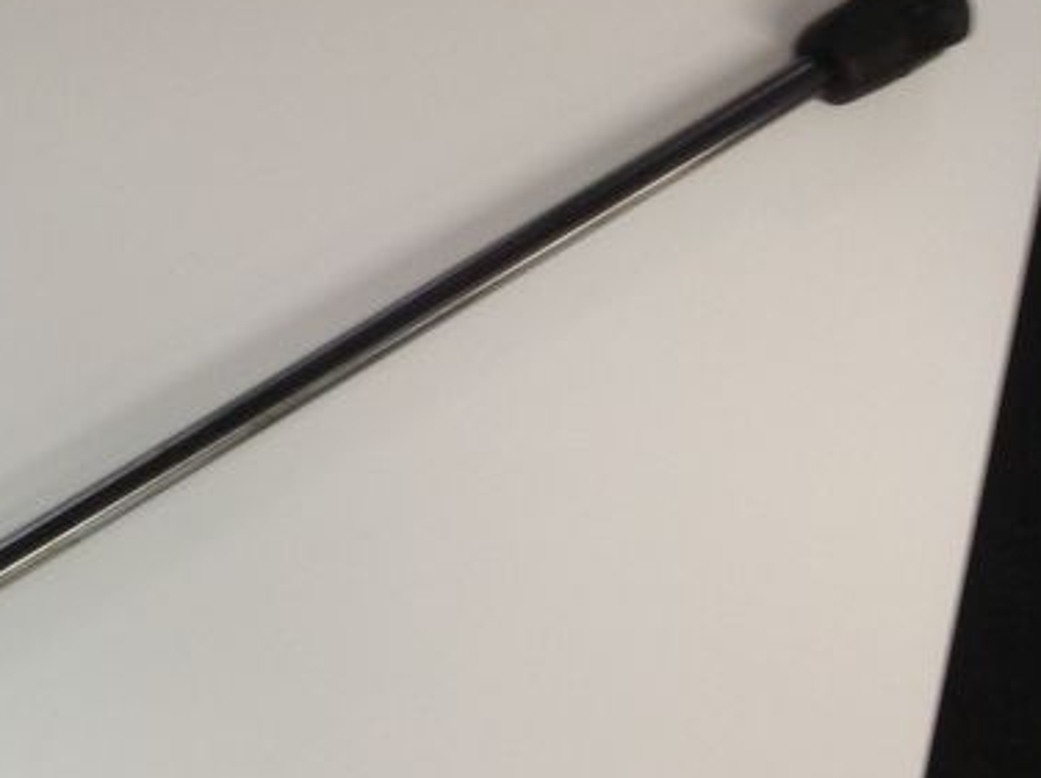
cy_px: 777
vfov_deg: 15.6
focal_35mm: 93
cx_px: -329
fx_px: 2793
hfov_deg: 19.4
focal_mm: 4.28
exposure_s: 1/25
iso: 50
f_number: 2.4
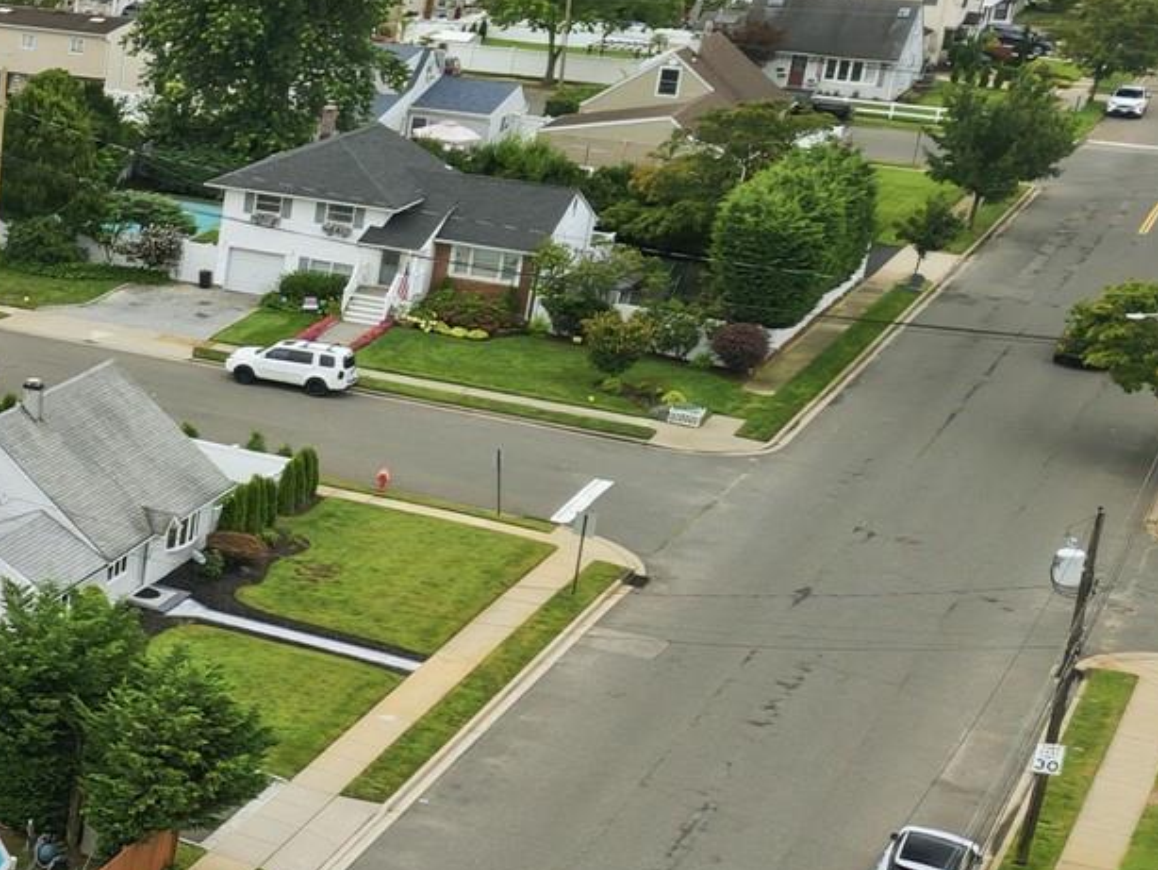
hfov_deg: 20.0
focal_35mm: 80
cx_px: -717
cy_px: 564
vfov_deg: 18.4
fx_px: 2677
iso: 180
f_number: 1.8
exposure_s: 1/350
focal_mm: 8.7
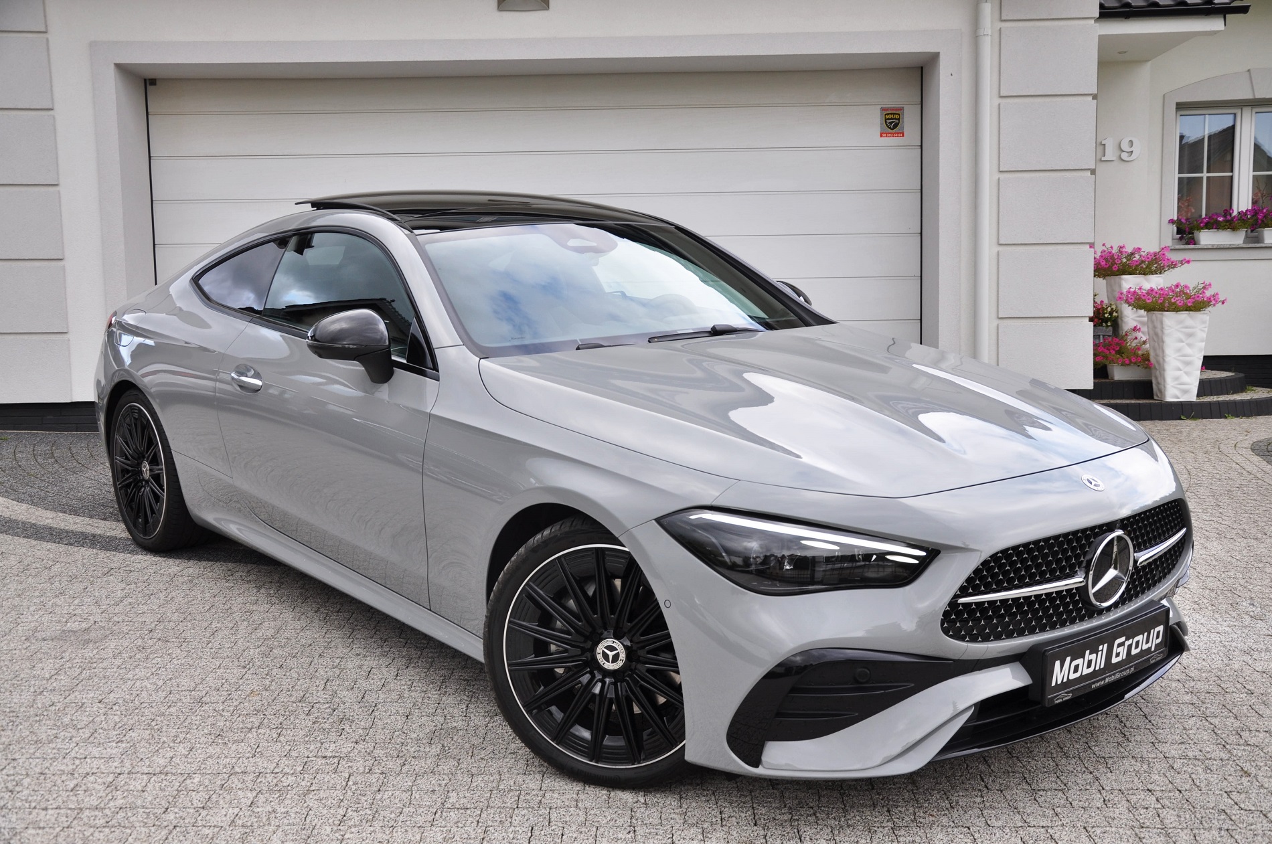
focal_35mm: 38
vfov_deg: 35.4
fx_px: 1323
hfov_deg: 51.3
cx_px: 636
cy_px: 422
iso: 250
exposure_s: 1/160
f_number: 6.3
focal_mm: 25
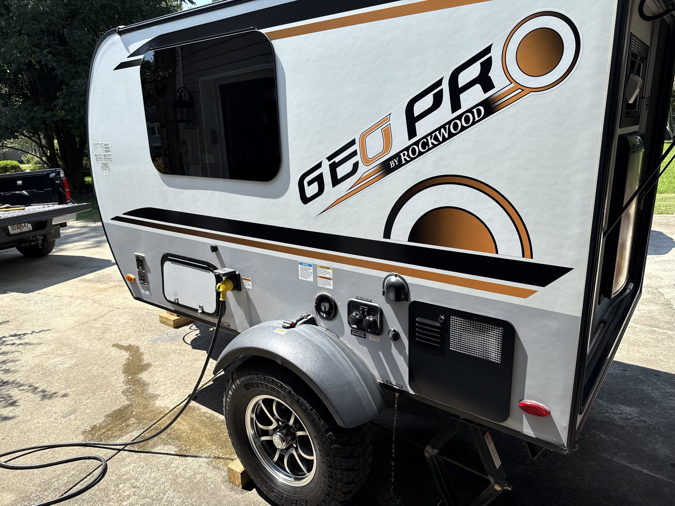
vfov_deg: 56.8
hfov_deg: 71.6
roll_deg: +1.3
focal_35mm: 24
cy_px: 253
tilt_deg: -15.1
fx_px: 468
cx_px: 338
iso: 80
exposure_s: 1/2232
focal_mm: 6.76
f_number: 1.78
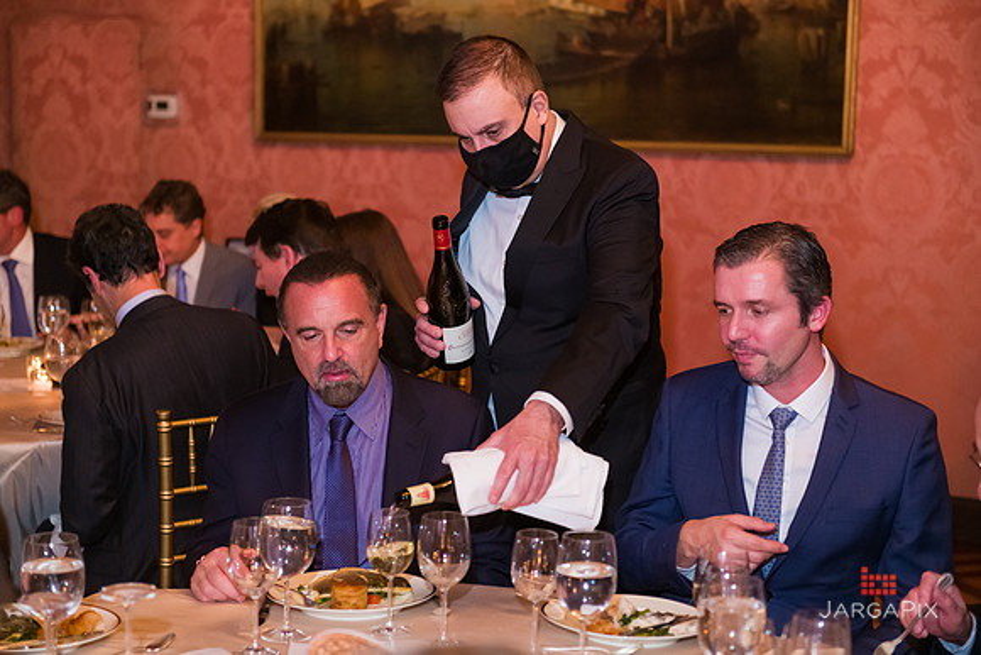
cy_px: 328
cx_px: 490
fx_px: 1908
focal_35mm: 70
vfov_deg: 19.5
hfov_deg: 28.8
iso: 3200
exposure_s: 1/100
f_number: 3.2
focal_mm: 70
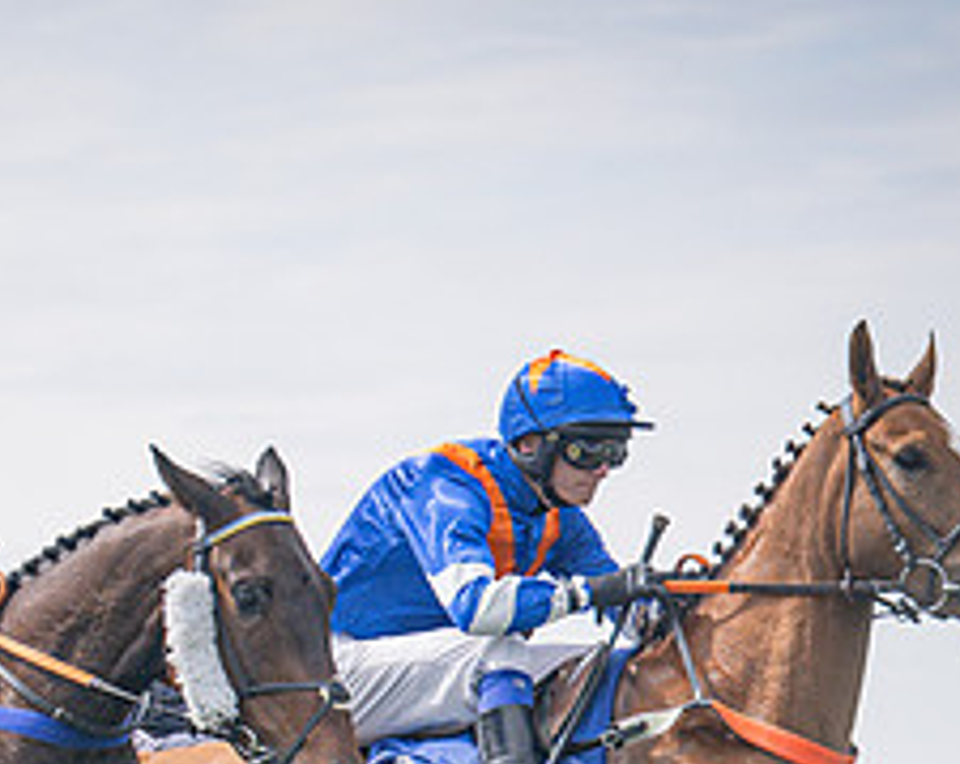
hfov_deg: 5.6
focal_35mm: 343
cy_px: 918
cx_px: 139
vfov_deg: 4.5
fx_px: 9724
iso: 200
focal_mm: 98
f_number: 4
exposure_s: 1/3200
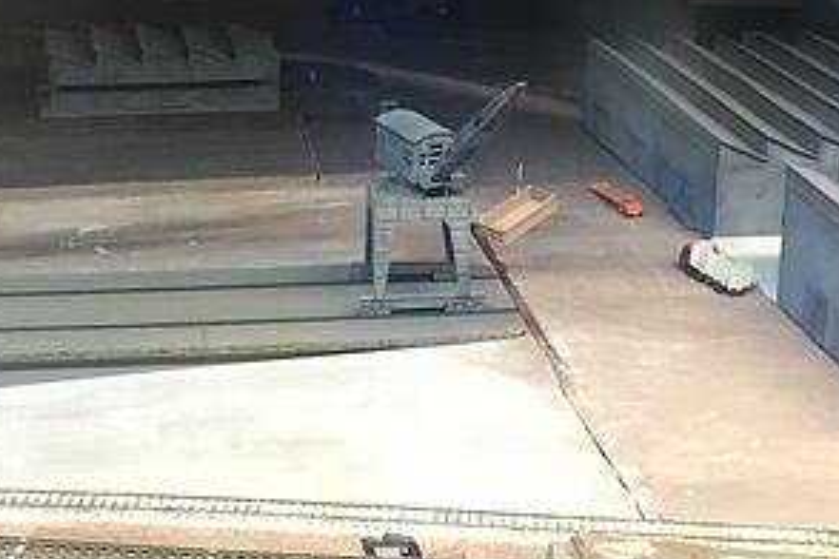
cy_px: 100
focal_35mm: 82
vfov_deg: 16.5
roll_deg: -1.6
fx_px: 1911
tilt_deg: -14.4
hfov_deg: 24.8
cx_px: 414
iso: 160
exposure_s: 1/33
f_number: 2.2
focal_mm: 4.15
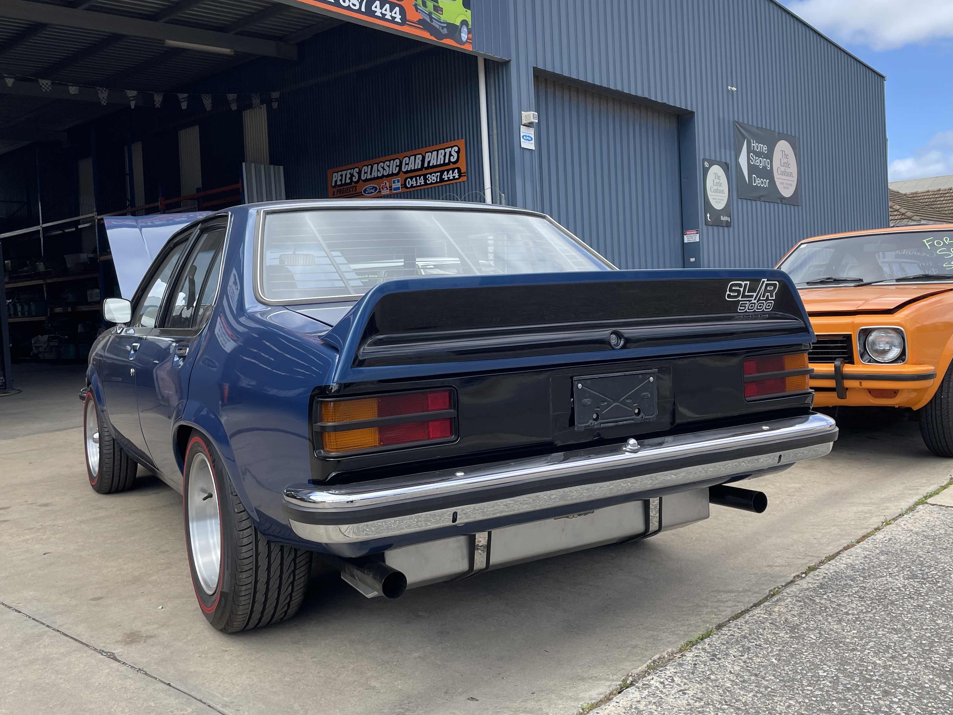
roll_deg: +2.5
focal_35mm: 32
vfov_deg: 44.0
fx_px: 881
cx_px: 486
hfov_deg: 56.8
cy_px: 300
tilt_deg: -0.5
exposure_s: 1/1182
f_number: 1.6
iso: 32
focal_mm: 4.2
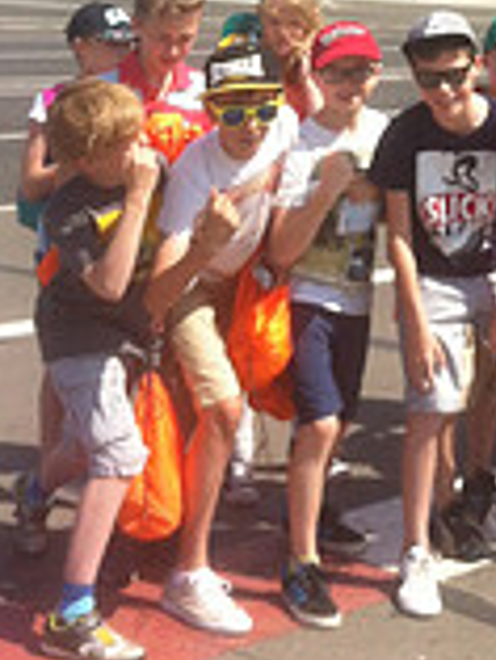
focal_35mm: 100
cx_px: 601
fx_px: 1908
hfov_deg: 14.3
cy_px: -147
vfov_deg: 18.5
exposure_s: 1/1312
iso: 80
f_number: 2.8
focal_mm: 3.85
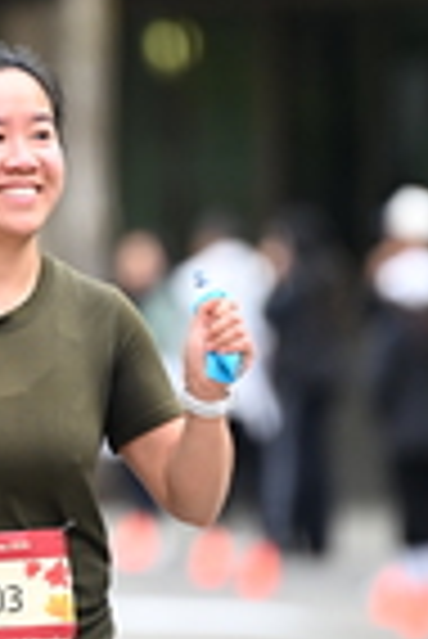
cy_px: 216
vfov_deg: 2.7
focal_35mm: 776
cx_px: -56
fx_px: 13804
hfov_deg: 1.8
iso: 640
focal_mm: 200
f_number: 2.8
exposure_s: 1/1600
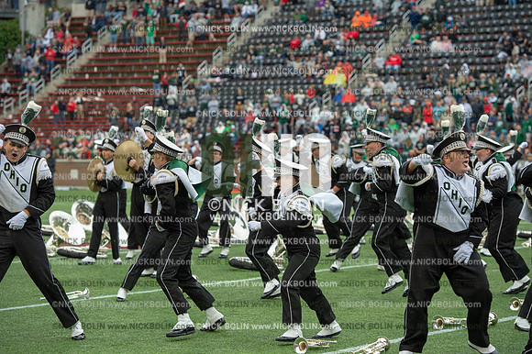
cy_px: 177
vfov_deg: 11.8
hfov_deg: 17.7
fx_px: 1713
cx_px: 266
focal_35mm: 116
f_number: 4
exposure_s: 1/500
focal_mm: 116
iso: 400
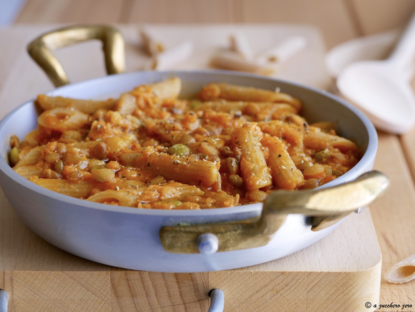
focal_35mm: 86
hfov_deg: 22.7
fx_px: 1031
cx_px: 208
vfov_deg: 17.2
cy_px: 156
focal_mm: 43
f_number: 4
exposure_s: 1/20
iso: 200
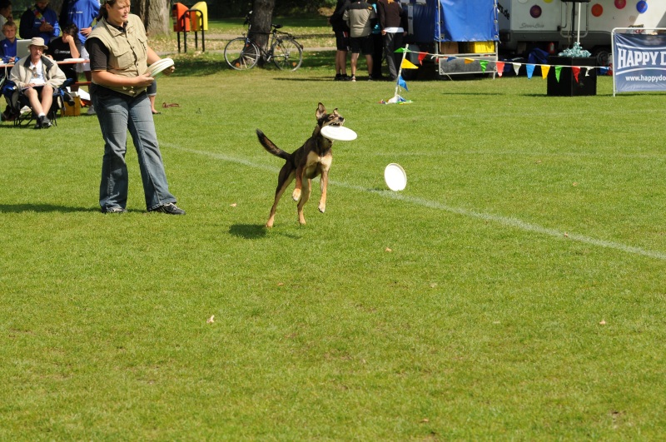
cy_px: 221
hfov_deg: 19.5
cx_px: 333
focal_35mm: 105
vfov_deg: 13.0
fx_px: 1940
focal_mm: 70
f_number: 5.6
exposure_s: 1/800
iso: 200
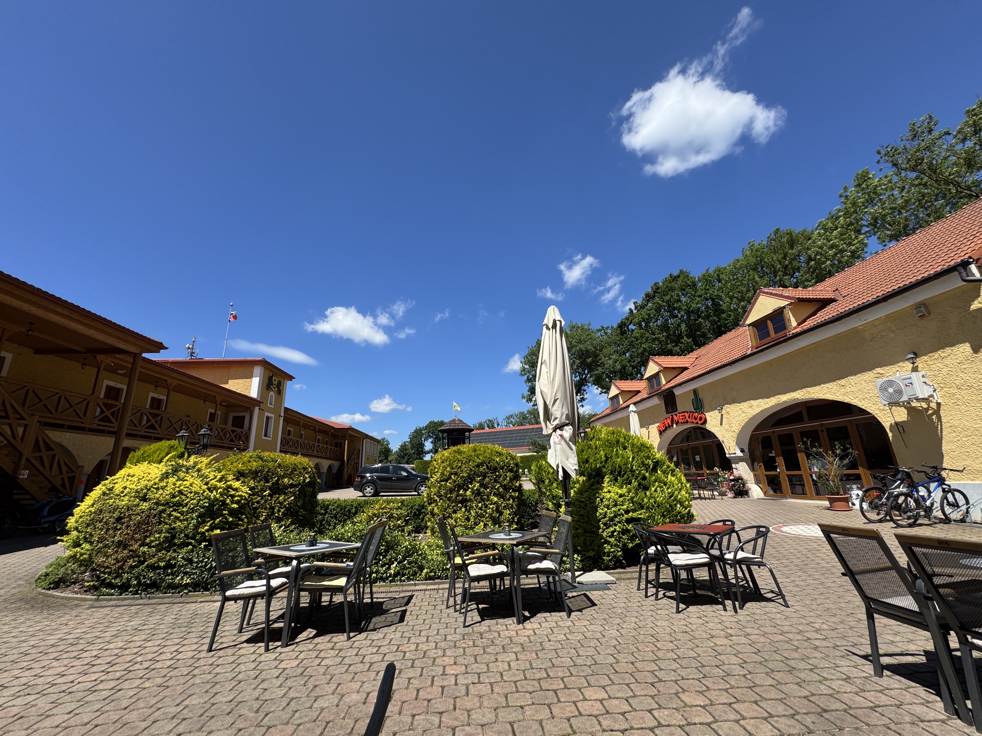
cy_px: 368
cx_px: 491
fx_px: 397
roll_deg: +1.8
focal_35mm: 14
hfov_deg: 102.1
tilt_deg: +15.8
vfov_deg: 85.7
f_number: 2.2
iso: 40
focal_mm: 2.22
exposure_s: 1/1567
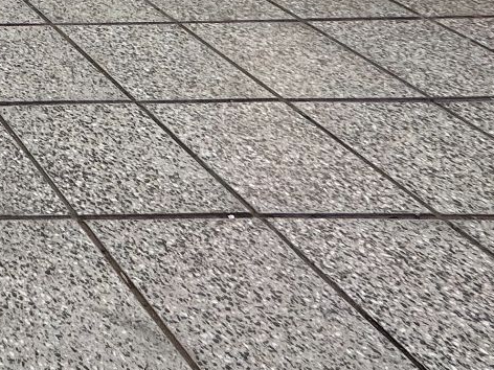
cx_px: -416
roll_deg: +1.0
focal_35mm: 57
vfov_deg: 18.1
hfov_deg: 21.1
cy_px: -360
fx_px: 813
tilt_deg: -1.0
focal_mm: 2.22
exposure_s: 1/530
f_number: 2.2
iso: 40
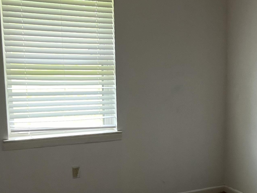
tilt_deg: -9.6
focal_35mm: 63
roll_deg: -0.1
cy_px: 140
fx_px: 468
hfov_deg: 29.1
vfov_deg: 23.1
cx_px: 246
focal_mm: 5.1
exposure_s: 1/60
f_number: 1.6
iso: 200
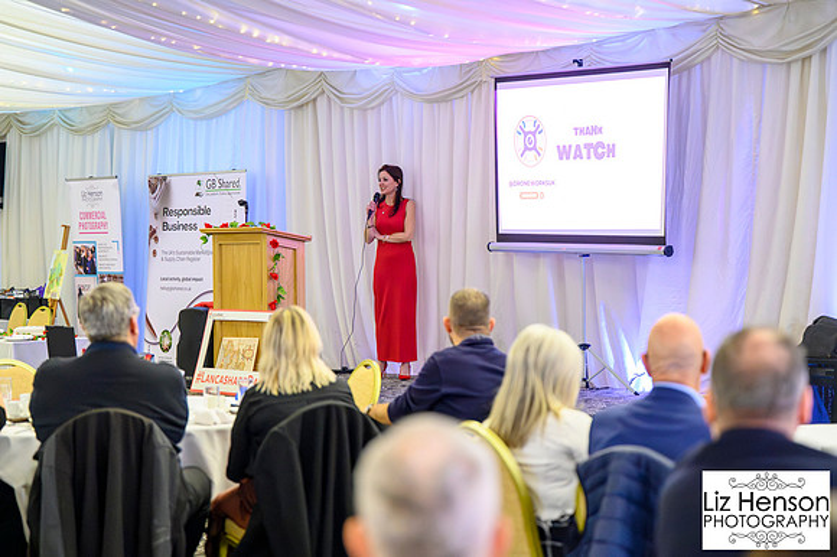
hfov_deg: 26.3
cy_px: 278
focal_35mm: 77
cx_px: 418
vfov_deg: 17.7
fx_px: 1789
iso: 12800
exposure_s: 1/200
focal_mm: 77
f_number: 2.8
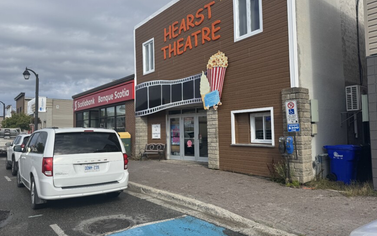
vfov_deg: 47.6
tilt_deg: +3.7
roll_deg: +1.3
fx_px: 267
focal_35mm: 26
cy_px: 117
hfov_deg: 70.4
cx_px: 192
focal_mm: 6.76
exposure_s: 1/4950
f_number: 1.78
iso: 80
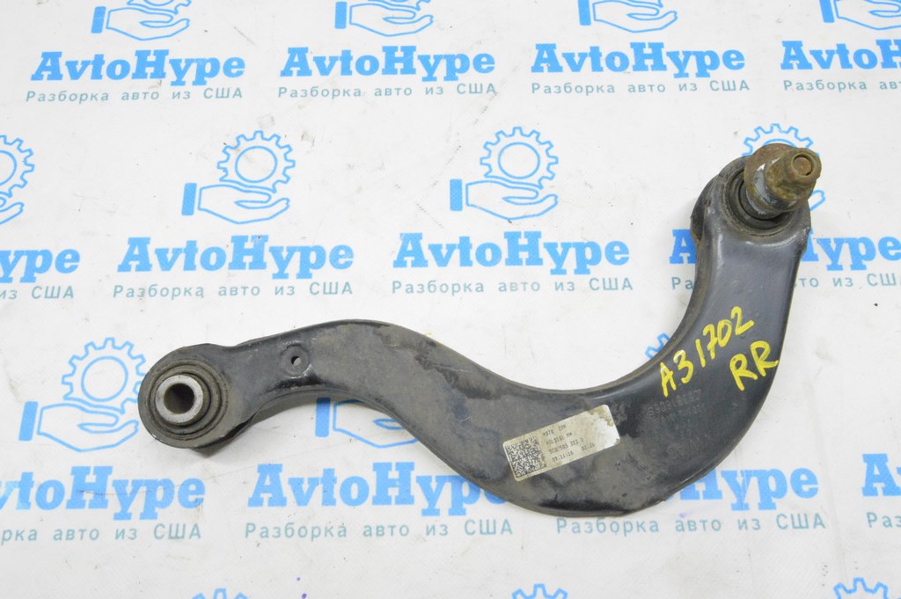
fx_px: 750
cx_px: 450
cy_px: 300
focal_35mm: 30
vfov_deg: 43.5
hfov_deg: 62.0
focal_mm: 20
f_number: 20
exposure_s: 1/15
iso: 6400
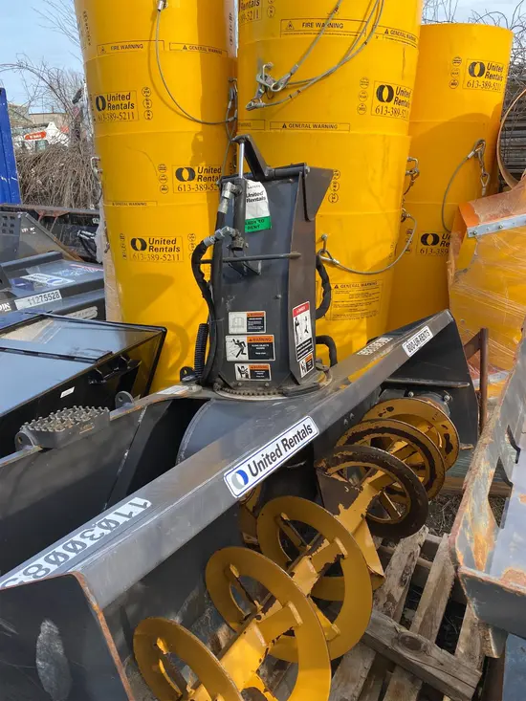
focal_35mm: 26
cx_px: 263
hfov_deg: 53.1
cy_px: 350
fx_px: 527
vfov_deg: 67.3
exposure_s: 1/793
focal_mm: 4.25
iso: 32
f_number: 1.8
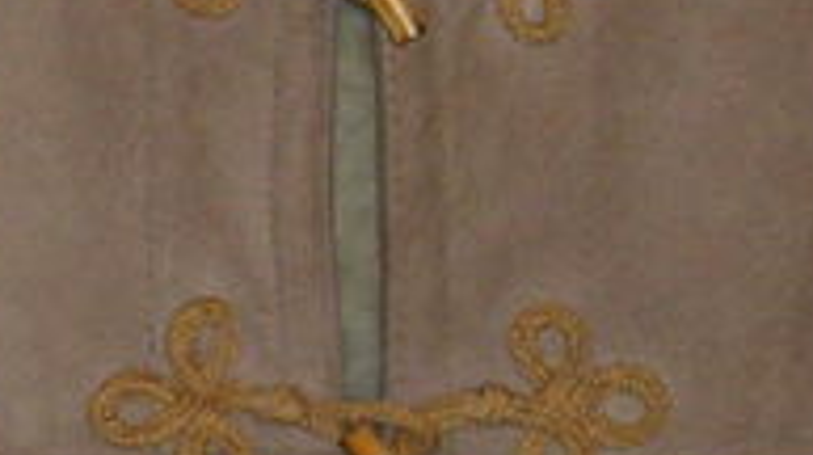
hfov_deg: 10.3
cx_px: 156
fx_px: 4500
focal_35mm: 209
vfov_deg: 5.8
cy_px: 206
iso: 160
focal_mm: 6.2
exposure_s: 1/50
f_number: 2.8
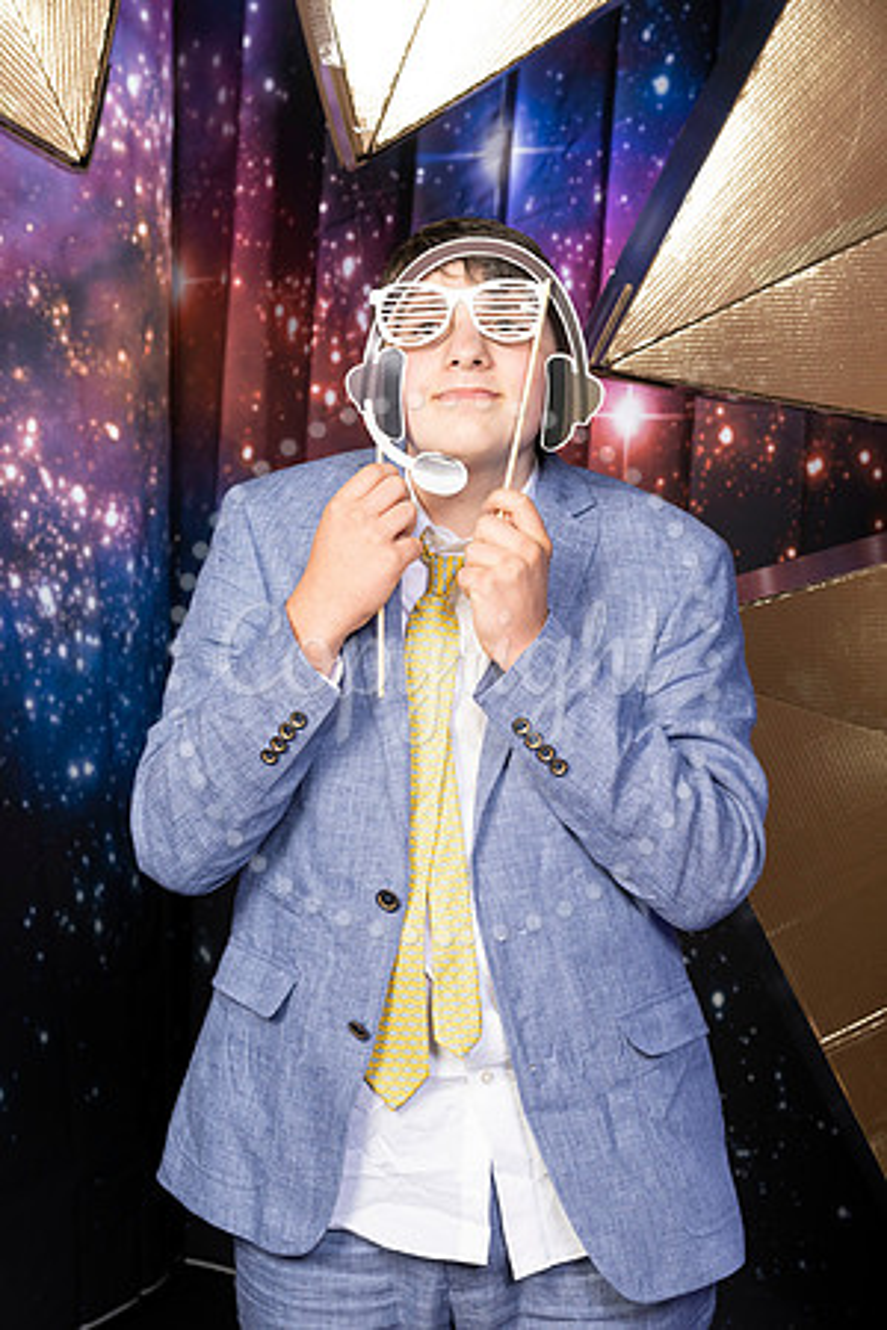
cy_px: 665
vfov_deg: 30.5
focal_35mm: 66
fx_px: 2439
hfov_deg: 20.6
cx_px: 444
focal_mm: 66
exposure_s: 1/125
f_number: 8
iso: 320
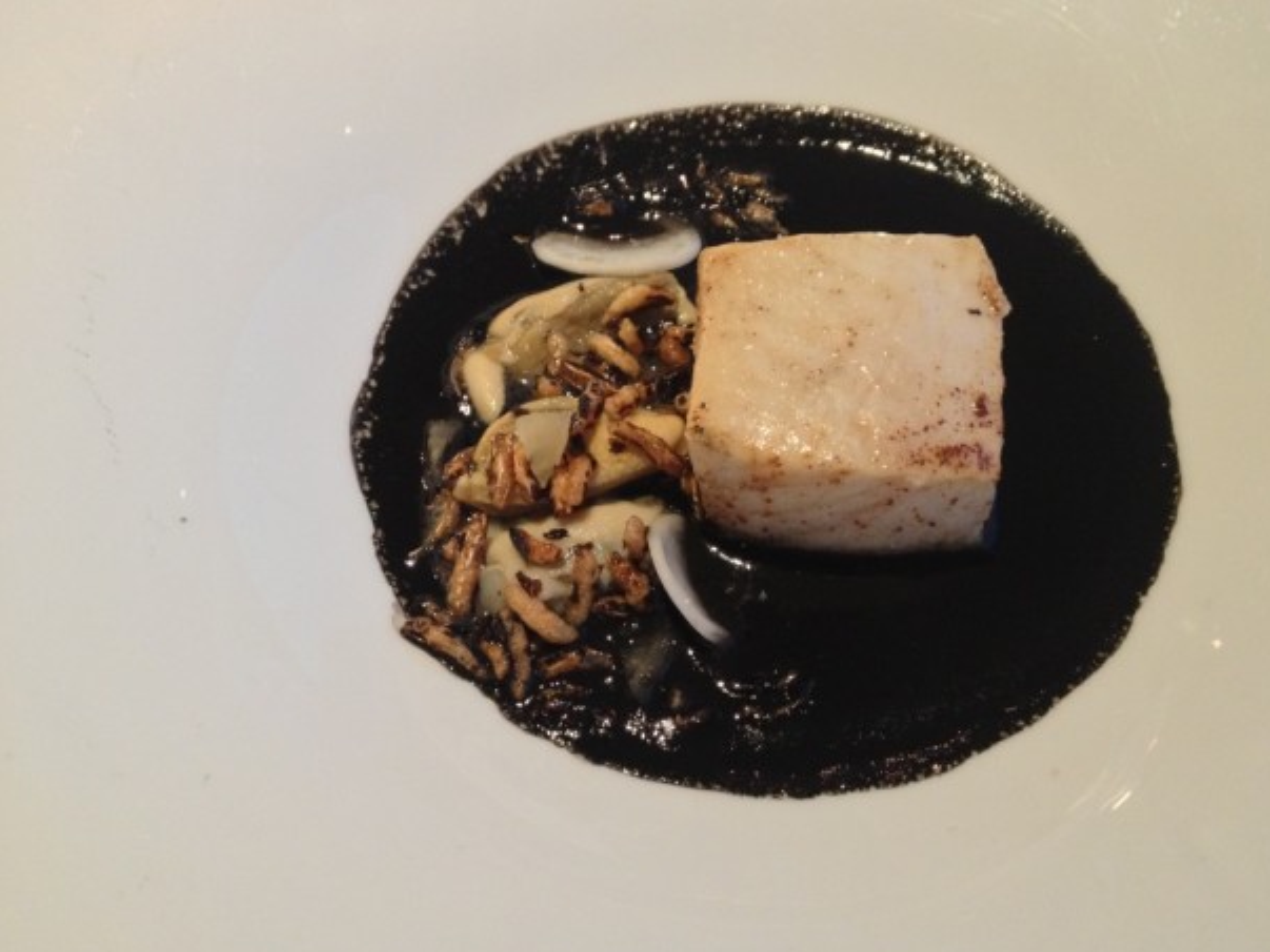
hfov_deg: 51.4
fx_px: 1321
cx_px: 651
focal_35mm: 36
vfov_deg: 39.6
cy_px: 488
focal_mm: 4.28
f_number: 2.4
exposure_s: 1/20
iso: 250
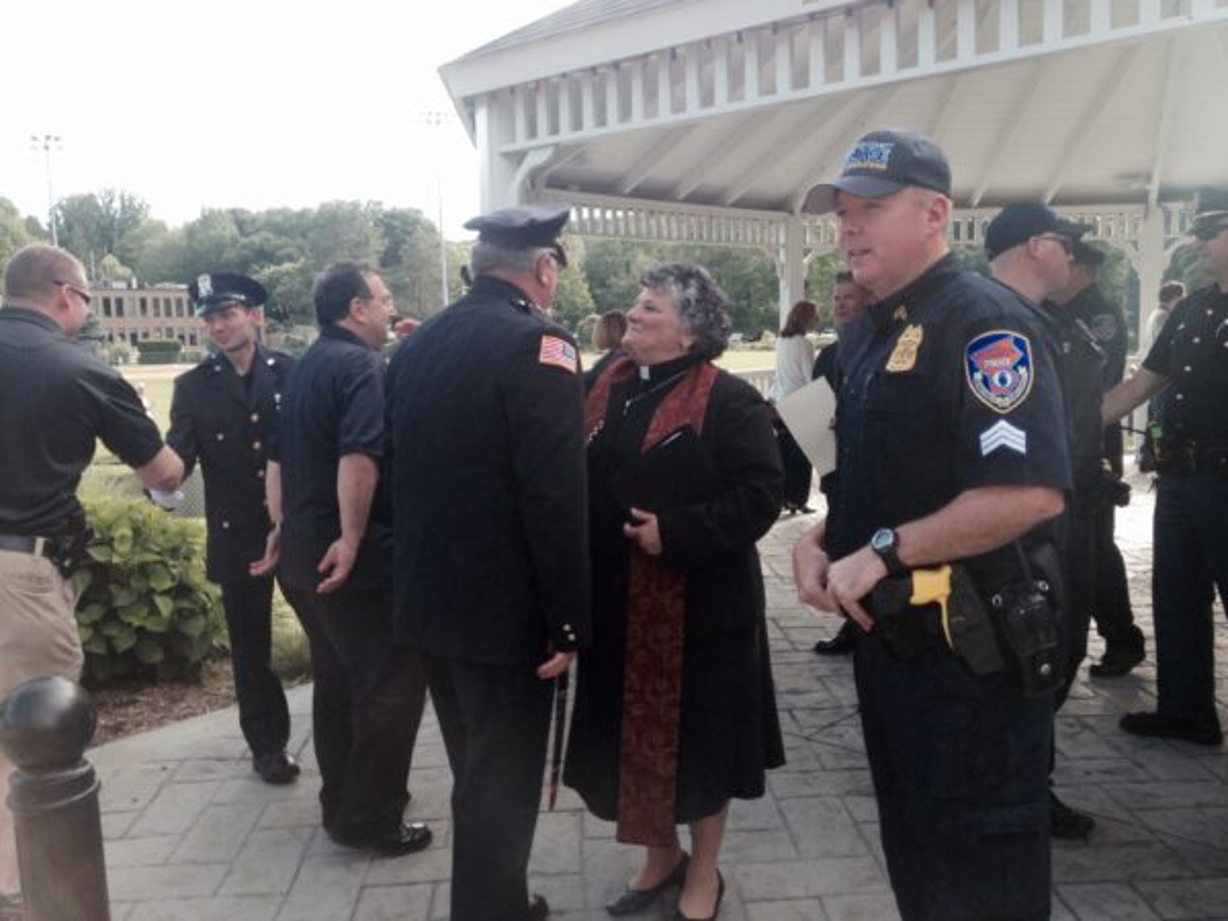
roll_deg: +1.2
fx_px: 1242
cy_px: 460
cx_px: 614
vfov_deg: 40.7
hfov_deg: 52.6
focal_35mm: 35
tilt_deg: -8.7
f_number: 2.4
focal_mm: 4.28
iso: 50
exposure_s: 1/252
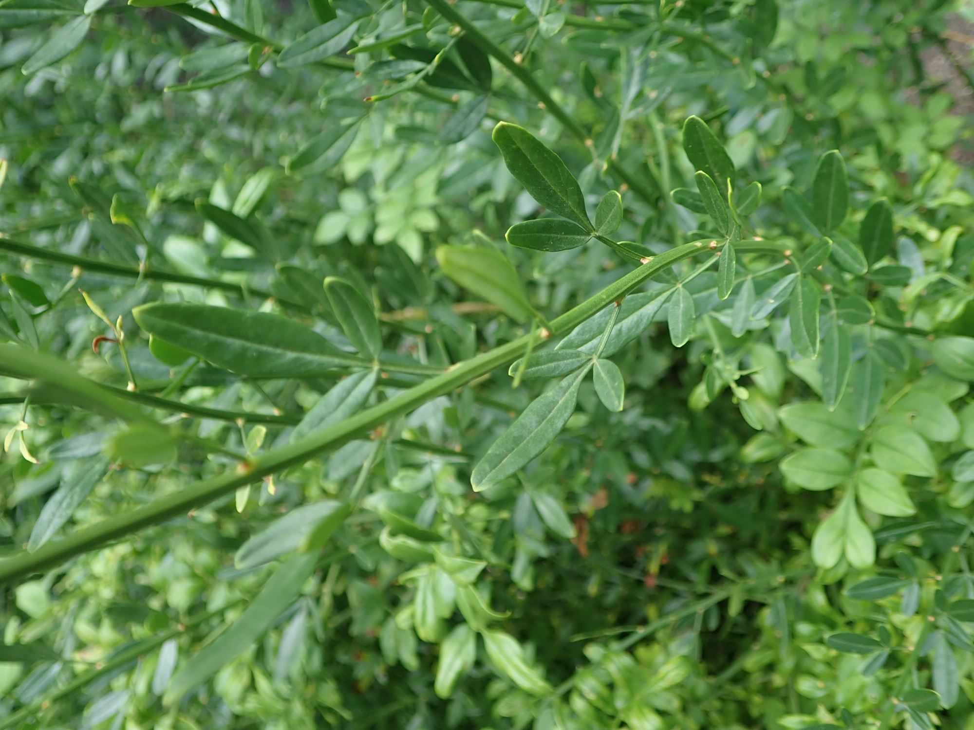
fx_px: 844
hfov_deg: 60.0
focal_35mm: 30
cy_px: 365
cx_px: 487
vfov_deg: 46.8
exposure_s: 1/125
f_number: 2.3
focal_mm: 5.5
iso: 125
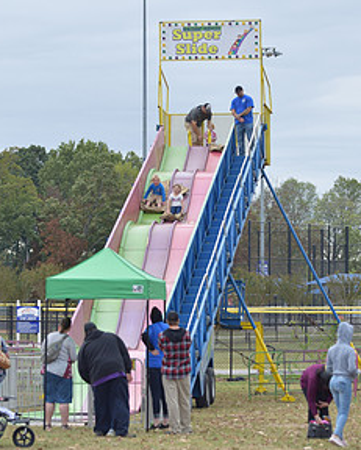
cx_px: 213
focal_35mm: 224
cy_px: 308
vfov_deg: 8.6
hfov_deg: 6.9
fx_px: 2987
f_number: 2.8
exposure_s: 1/500
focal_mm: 102
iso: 100
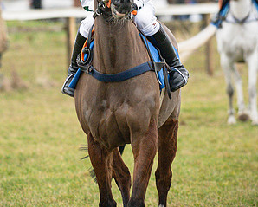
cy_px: 12
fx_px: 3883
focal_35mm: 508
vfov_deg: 3.1
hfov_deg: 3.8
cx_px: 128
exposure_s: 1/1150
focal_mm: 135
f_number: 2.2
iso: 640
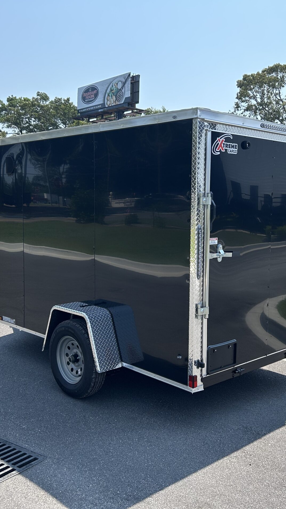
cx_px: 158
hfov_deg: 31.2
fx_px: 512
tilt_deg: -4.1
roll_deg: -1.0
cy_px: 253
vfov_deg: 52.8
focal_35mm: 38
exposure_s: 1/2994
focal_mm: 5.7
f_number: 1.5
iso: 50
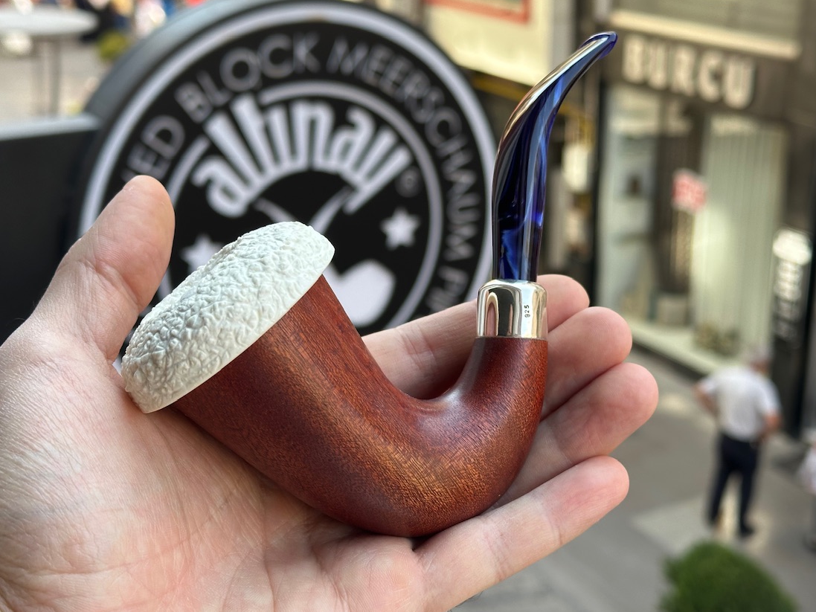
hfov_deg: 34.3
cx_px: 440
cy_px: 306
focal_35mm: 56
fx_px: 1320
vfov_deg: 26.1
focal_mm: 6.86
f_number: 1.78
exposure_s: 1/369
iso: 64
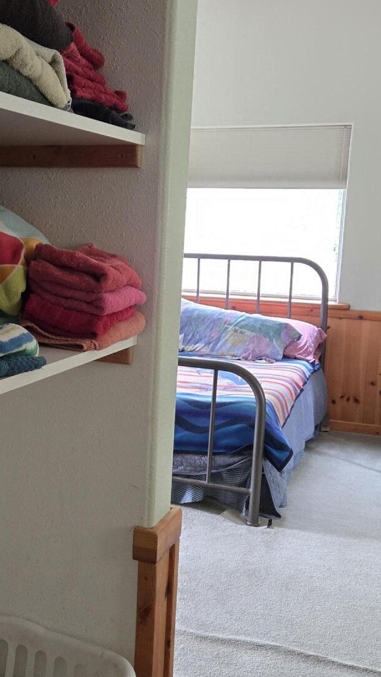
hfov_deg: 25.5
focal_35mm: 46
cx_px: 70
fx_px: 826
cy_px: 351
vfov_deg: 44.6
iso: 640
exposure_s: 1/120
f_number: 1.8
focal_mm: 5.4
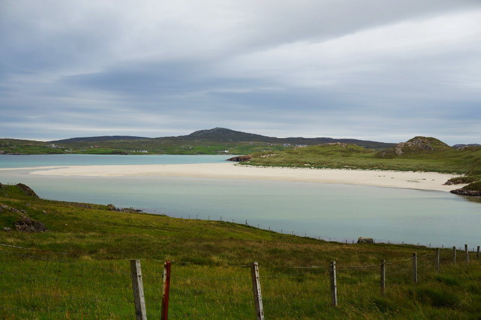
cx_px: 240
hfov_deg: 45.0
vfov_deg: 30.8
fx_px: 581
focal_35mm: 44
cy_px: 160
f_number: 8
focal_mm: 29
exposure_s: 1/60
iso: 100
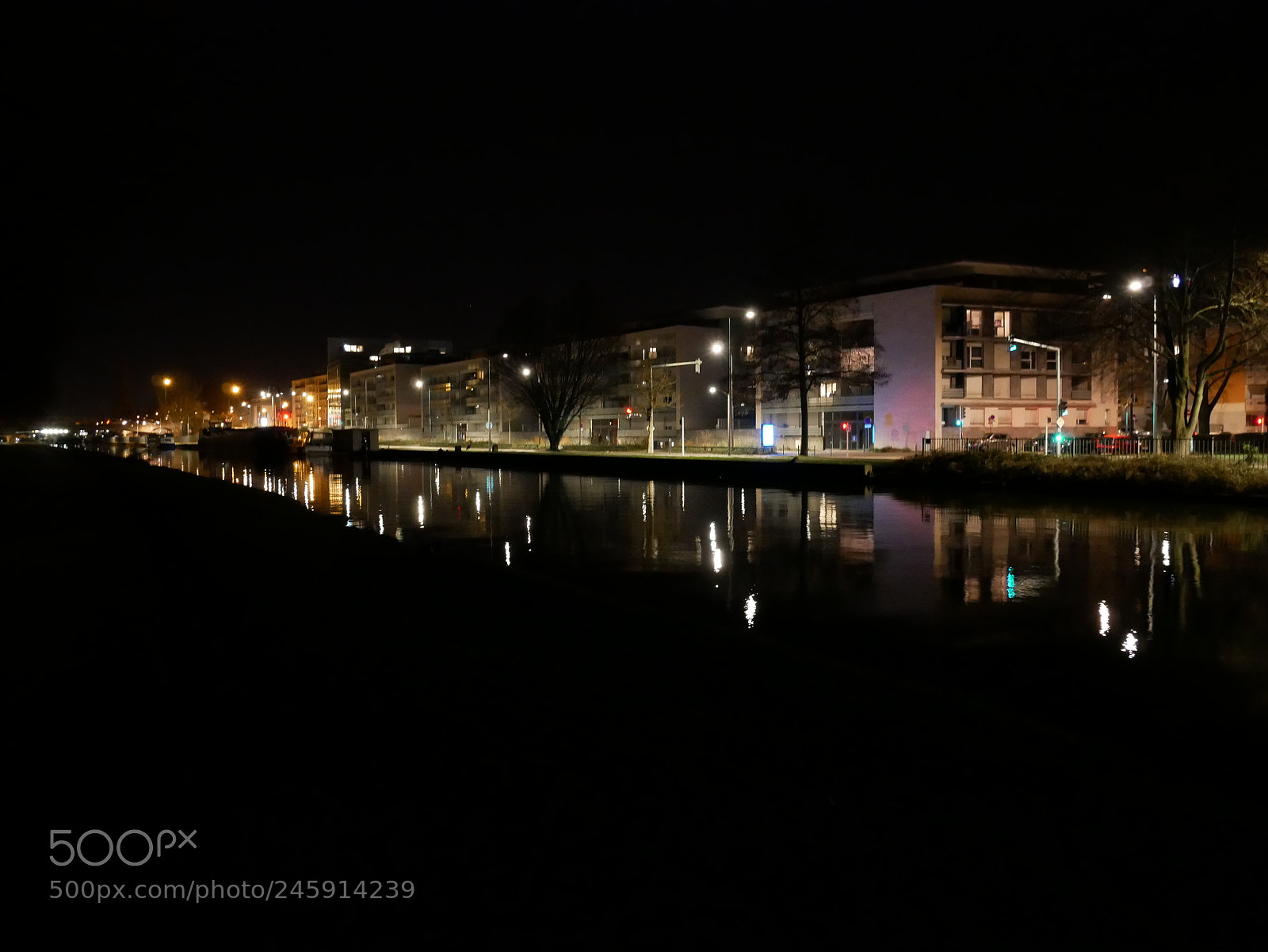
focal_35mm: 24
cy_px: 476
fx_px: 880
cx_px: 634
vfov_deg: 56.9
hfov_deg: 71.6
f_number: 5.6
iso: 3200
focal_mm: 12
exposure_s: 1/2.5
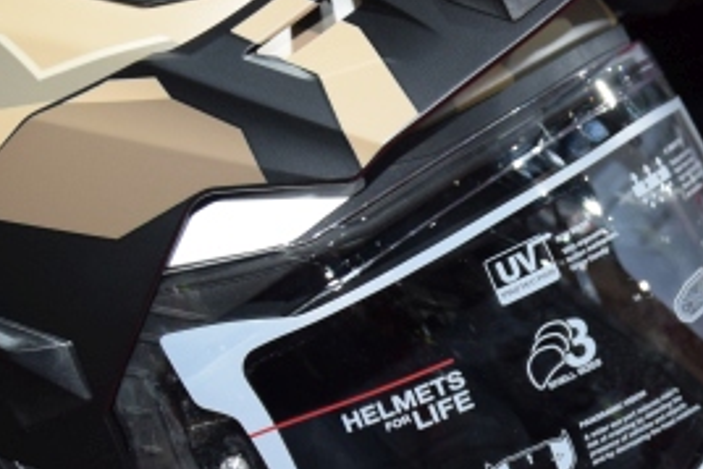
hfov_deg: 16.0
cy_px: 279
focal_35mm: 123
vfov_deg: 11.2
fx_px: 2403
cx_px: 832
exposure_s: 1/80
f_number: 4.5
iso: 800
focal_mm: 22
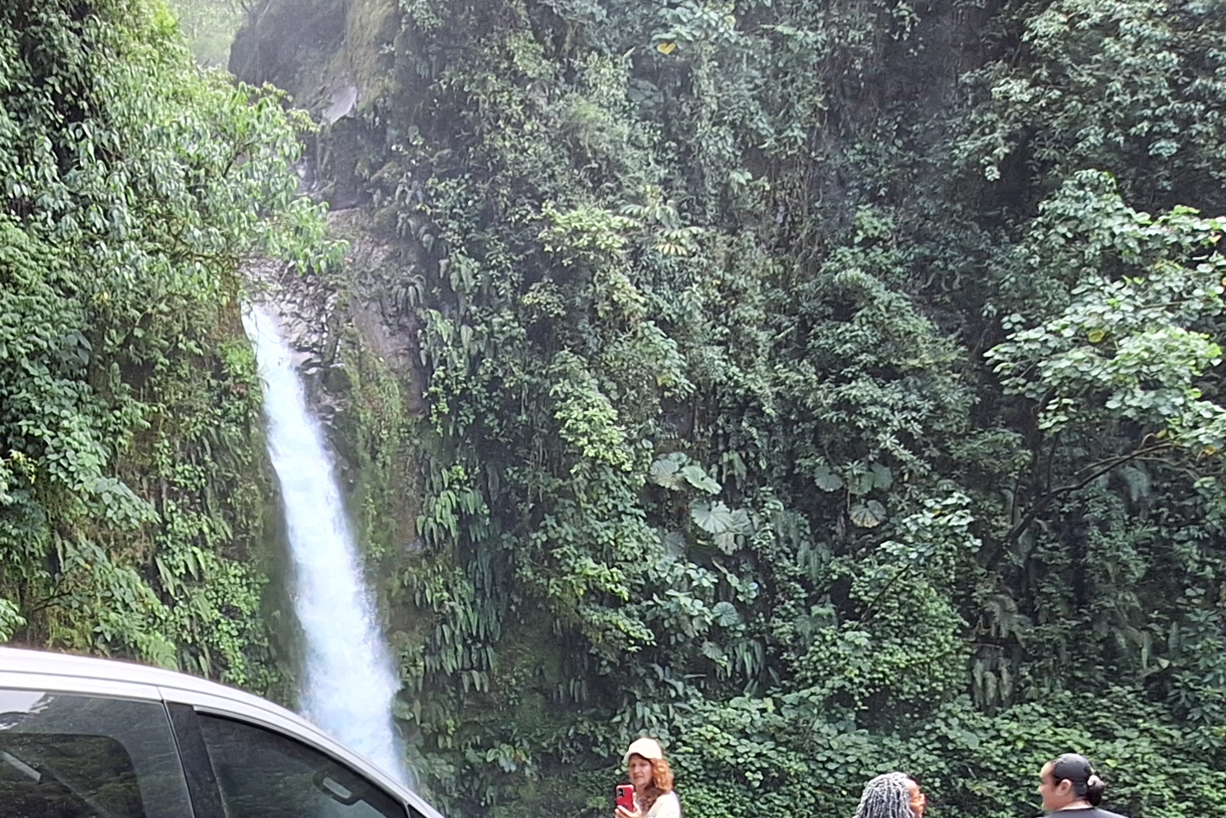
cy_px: 942
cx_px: 258
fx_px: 1294
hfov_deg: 48.1
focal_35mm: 38
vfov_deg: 30.6
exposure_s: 1/120
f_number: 2.2
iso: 64
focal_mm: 1.74
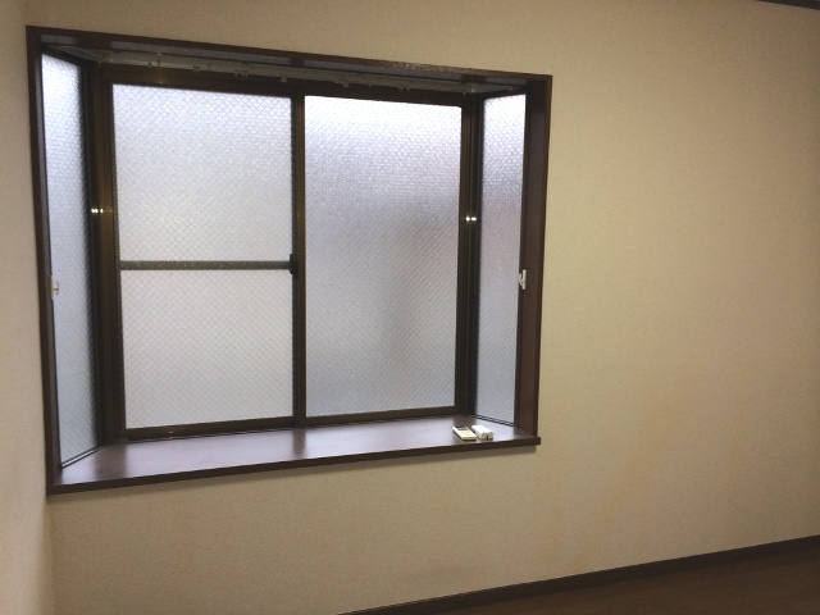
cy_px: 308
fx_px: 711
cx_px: 410
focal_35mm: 30
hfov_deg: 60.0
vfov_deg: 46.8
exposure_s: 1/30
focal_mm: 4.12
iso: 50
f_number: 2.2
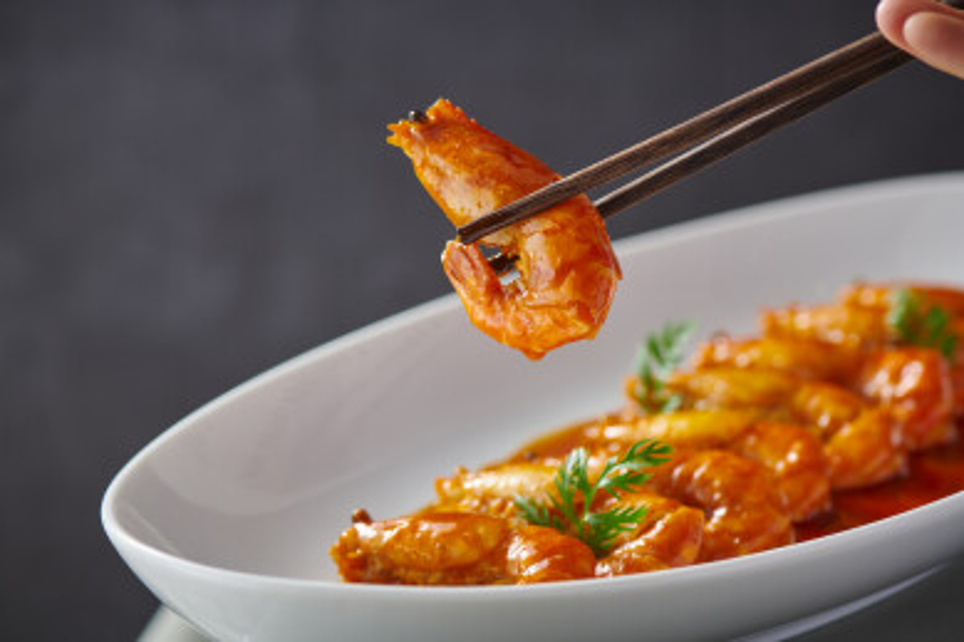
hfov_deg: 19.5
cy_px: 321
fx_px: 2810
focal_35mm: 105
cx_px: 482
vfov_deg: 13.0
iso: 100
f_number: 7.1
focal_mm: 105
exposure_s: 1/125
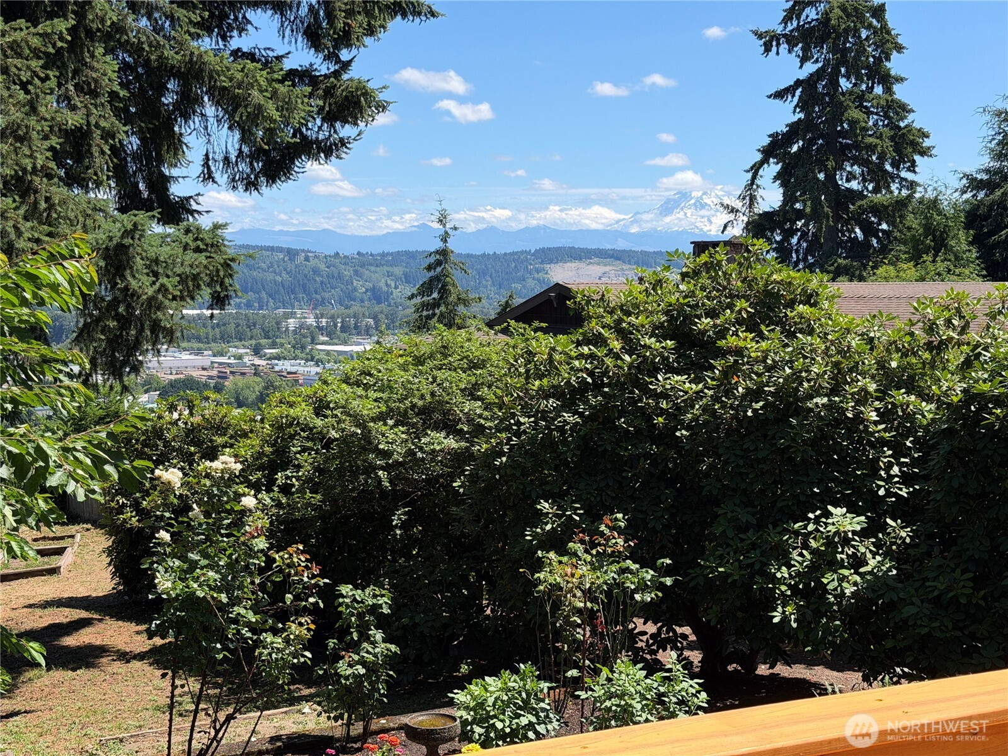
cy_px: 378
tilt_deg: -3.2
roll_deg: -0.2
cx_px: 504
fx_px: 1398
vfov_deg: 30.3
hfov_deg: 39.7
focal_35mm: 48
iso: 64
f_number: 1.78
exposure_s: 1/2976
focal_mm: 6.76
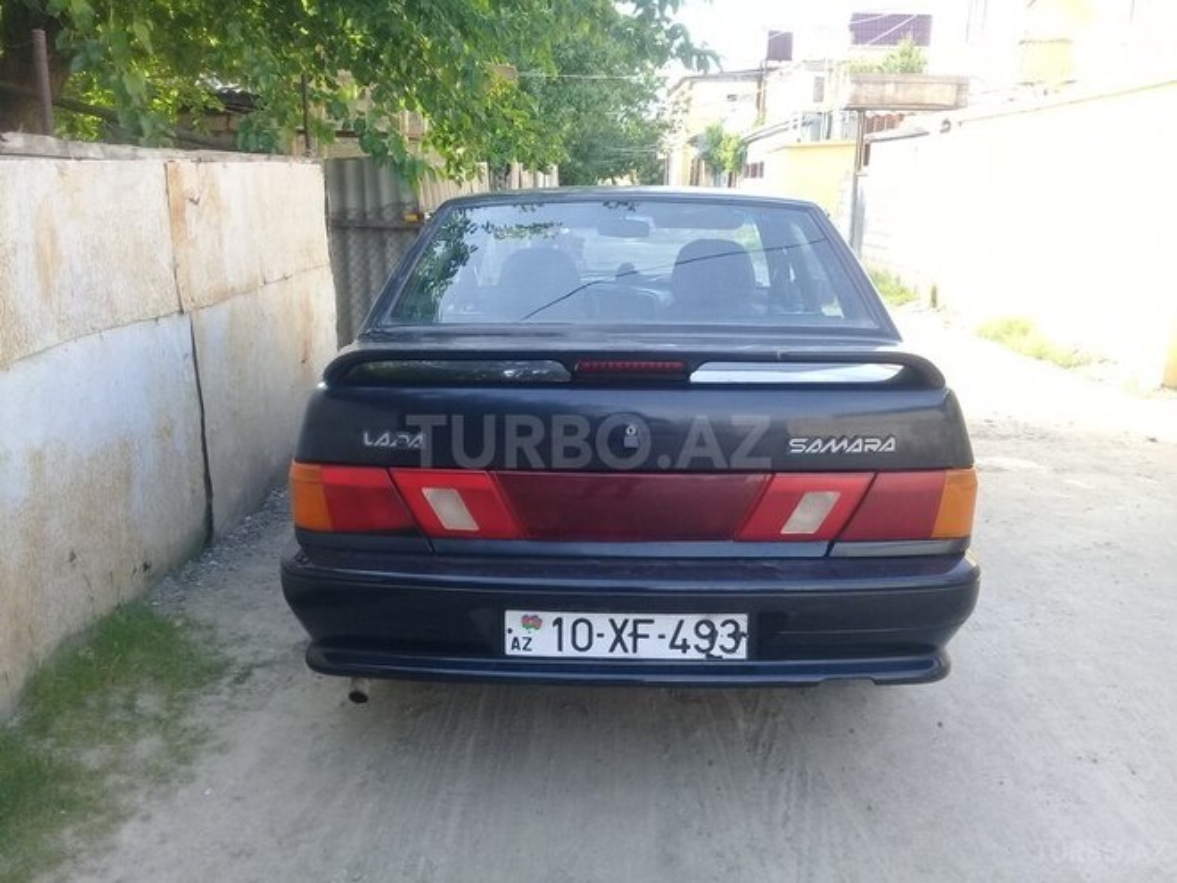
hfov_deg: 58.4
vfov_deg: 45.4
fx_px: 1054
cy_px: 442
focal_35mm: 31
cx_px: 588
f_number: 2.2
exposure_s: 1/140
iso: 50
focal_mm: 3.3
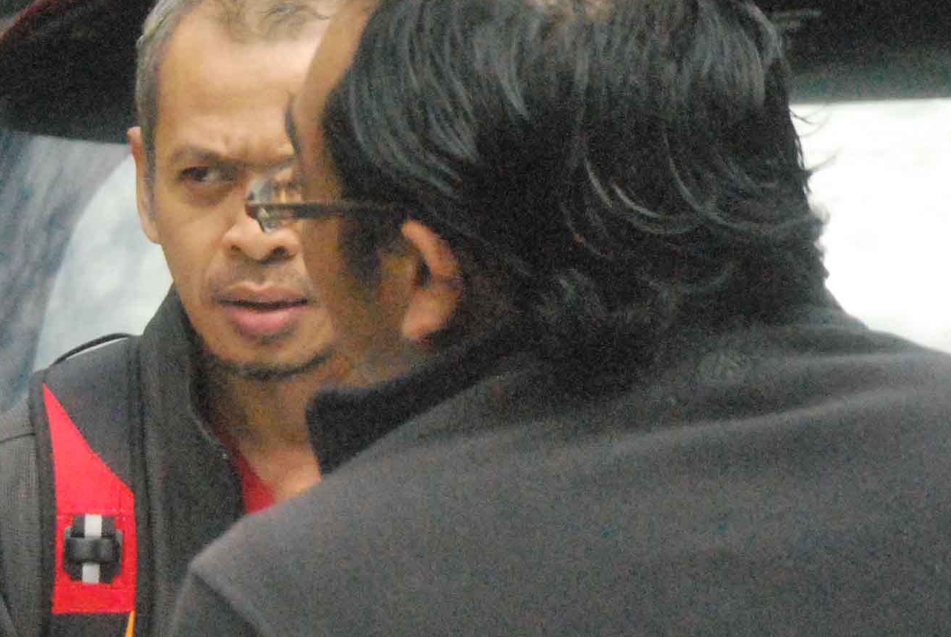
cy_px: 454
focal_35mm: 229
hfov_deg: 8.8
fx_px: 6057
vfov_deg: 6.0
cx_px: -425
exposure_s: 1/4000
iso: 3200
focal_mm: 52
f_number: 4.5
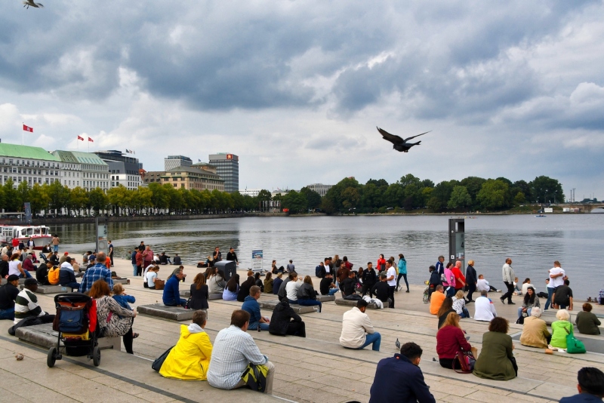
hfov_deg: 57.2
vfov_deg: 40.0
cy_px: 202
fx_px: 554
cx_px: 302
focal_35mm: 33
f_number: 11
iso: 500
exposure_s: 1/500
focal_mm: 22
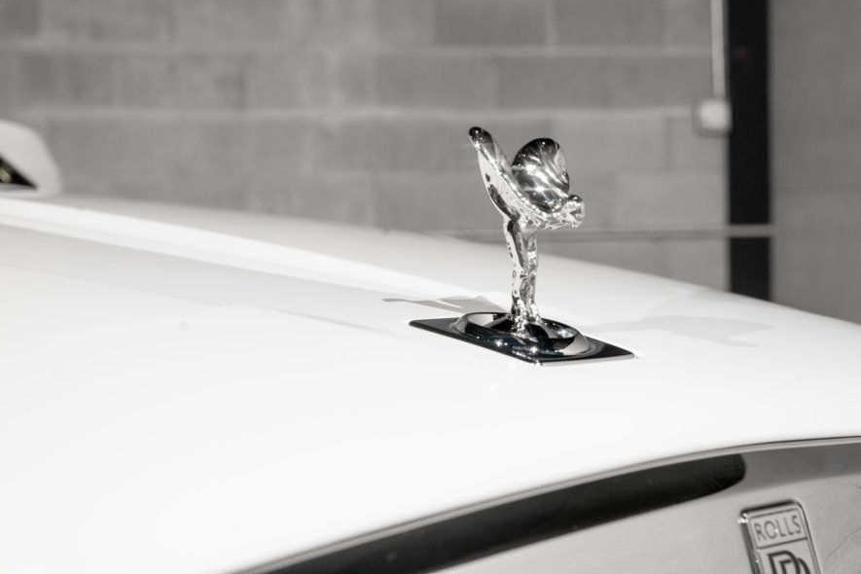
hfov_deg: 25.0
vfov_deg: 16.8
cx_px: 490
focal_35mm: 81
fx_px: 1937
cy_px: 243
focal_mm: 70
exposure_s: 1/125
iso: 400
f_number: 9
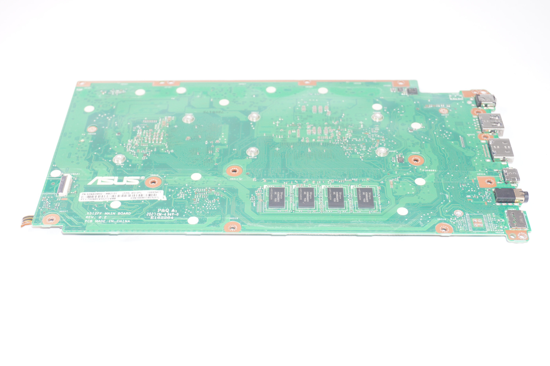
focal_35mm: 51
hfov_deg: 38.9
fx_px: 778
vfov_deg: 26.4
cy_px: 183
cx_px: 275
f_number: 5.6
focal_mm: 34
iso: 125
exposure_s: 1/60
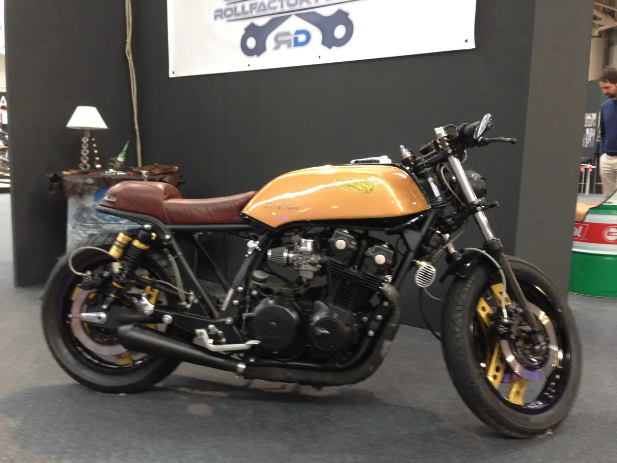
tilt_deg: -9.2
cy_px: 232
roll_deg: -0.8
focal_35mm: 33
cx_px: 308
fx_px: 588
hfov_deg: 55.4
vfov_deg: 42.9
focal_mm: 4.12
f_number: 2.4
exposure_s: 1/20
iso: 160
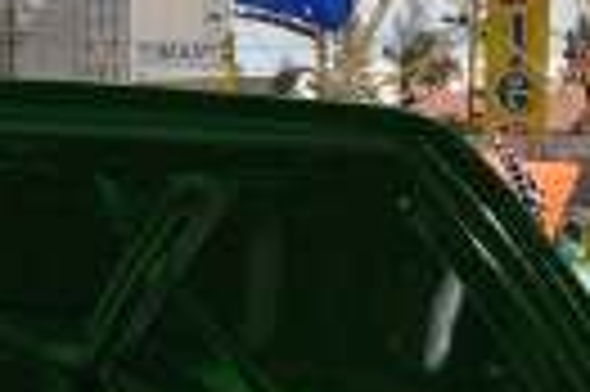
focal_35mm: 132
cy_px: 813
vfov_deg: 9.6
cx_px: 311
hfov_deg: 15.5
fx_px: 2161
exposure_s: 1/640
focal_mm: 18
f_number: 13
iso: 500
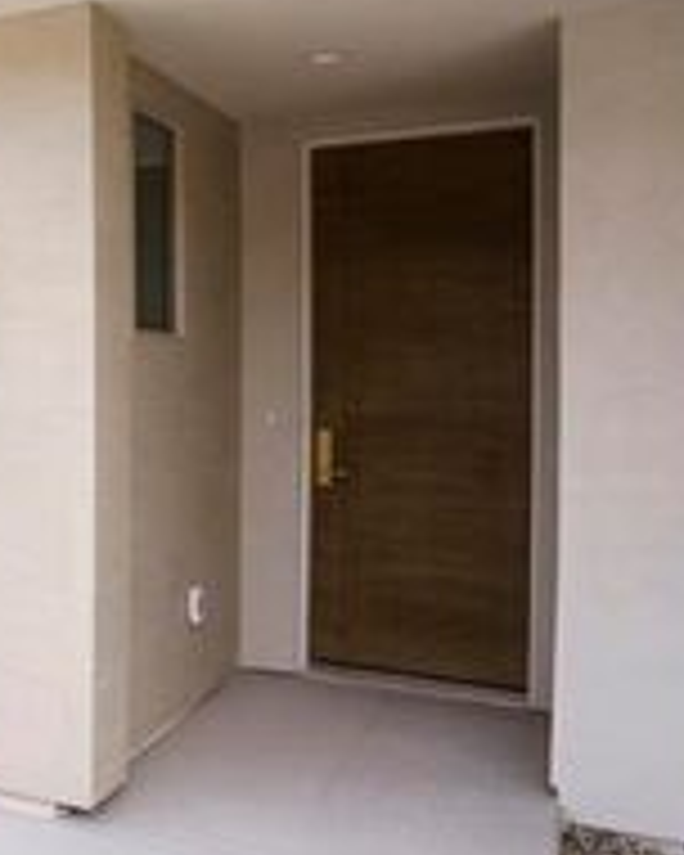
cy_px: 394
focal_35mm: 42
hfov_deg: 28.3
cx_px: -238
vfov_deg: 43.8
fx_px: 1063
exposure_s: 1/200
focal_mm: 17
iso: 250
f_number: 9
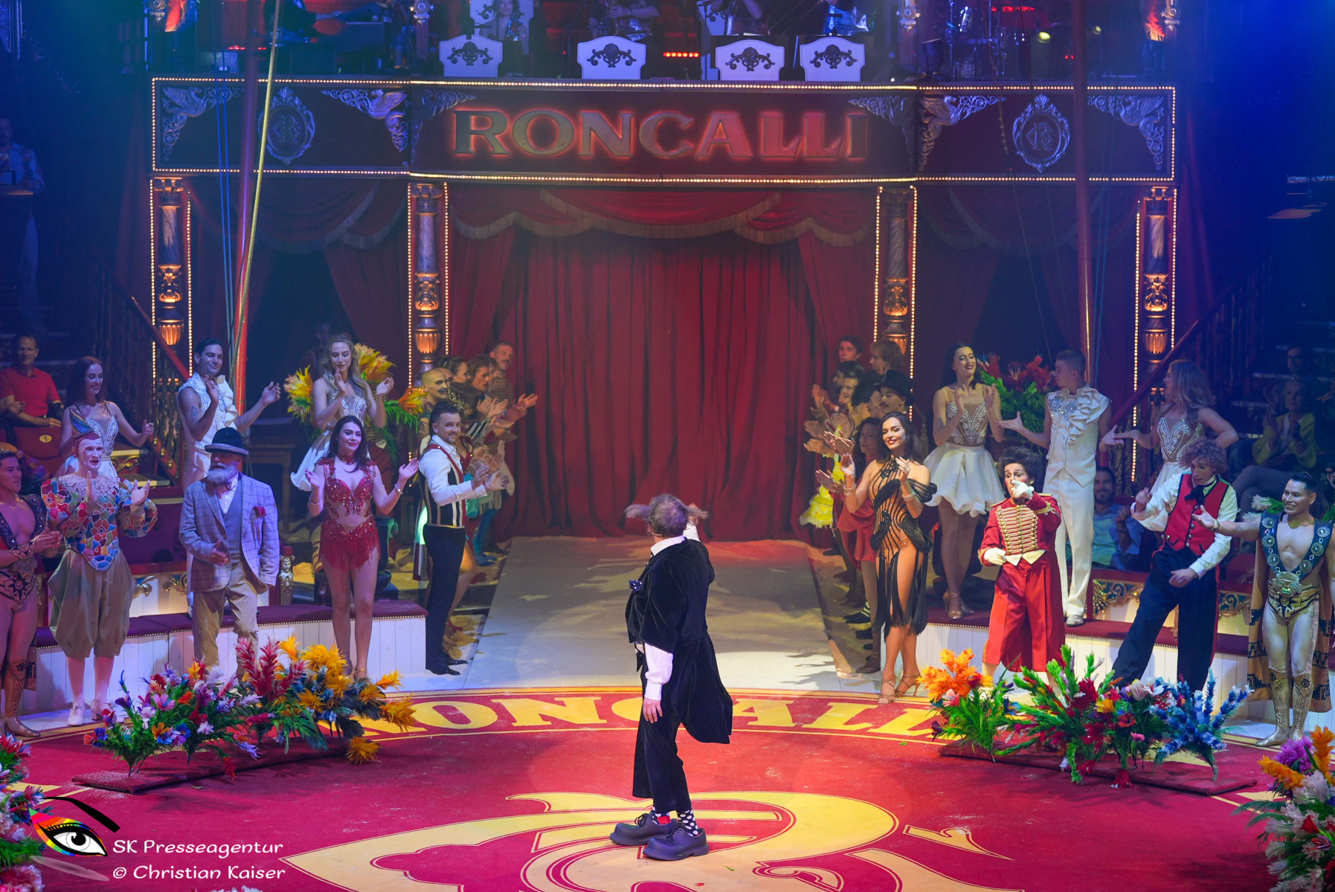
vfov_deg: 15.6
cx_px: 668
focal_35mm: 88
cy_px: 446
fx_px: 3266
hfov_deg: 23.1
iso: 250
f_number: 2.8
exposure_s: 1/125
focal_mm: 59
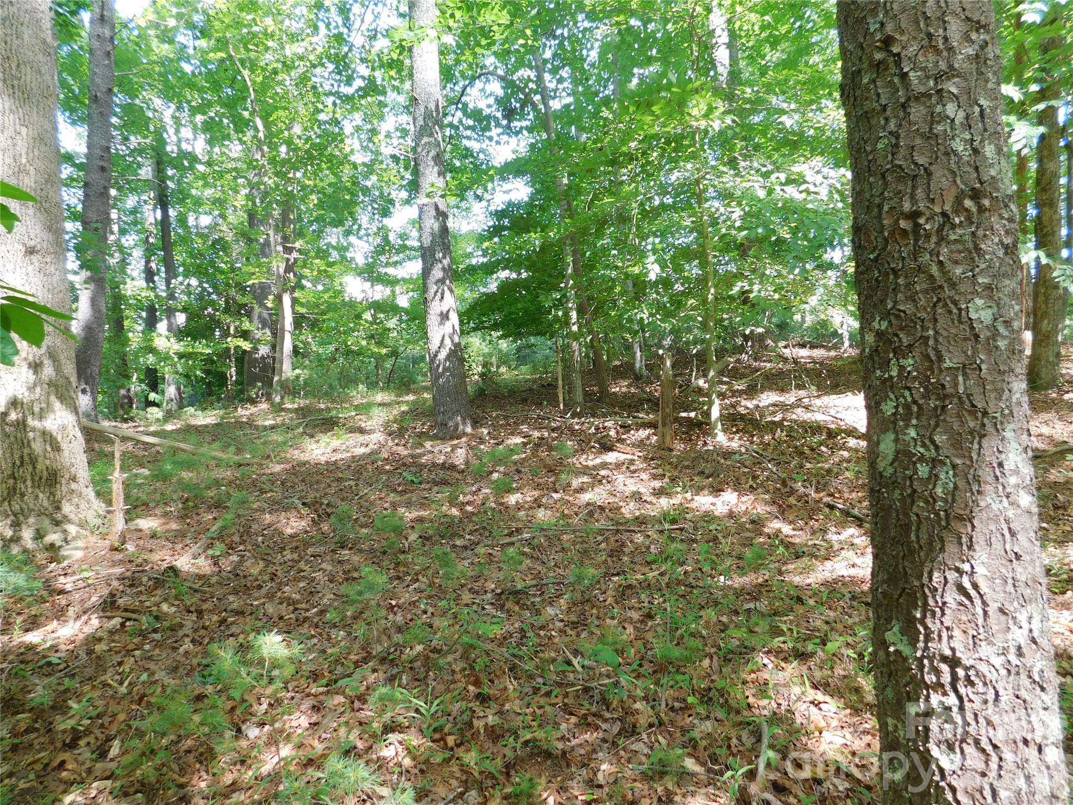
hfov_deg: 73.9
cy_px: 402
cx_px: 536
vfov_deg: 58.9
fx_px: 713
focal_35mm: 23
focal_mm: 4
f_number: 3
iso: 125
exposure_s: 1/50
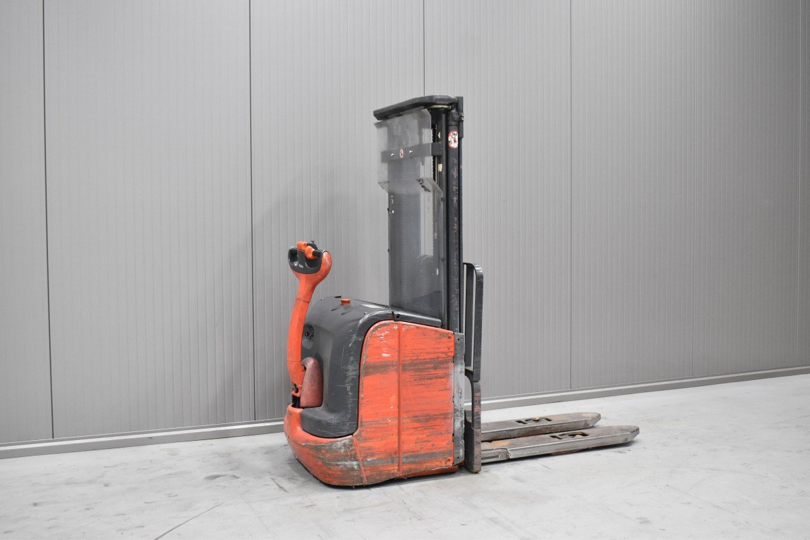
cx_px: 405
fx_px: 810
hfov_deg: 53.1
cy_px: 270
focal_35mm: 36
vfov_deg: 36.9
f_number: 4.5
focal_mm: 24
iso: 1600
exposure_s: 1/40
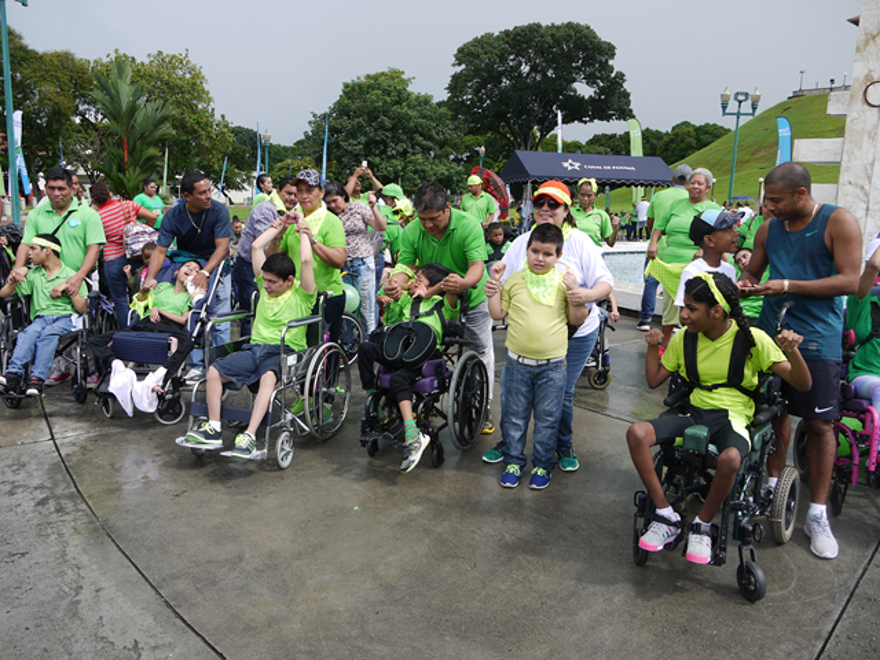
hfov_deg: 63.4
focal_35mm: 28
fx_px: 712
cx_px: 440
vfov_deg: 49.7
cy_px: 330
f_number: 5.6
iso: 100
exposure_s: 1/250
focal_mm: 14
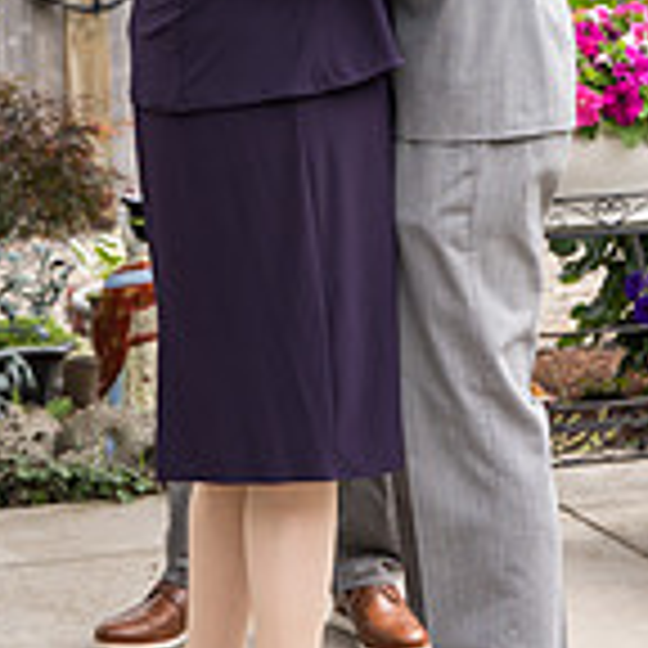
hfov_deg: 10.6
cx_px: 360
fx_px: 3495
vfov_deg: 10.5
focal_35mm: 165
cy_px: 22
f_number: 5
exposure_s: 1/500
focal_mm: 62
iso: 400
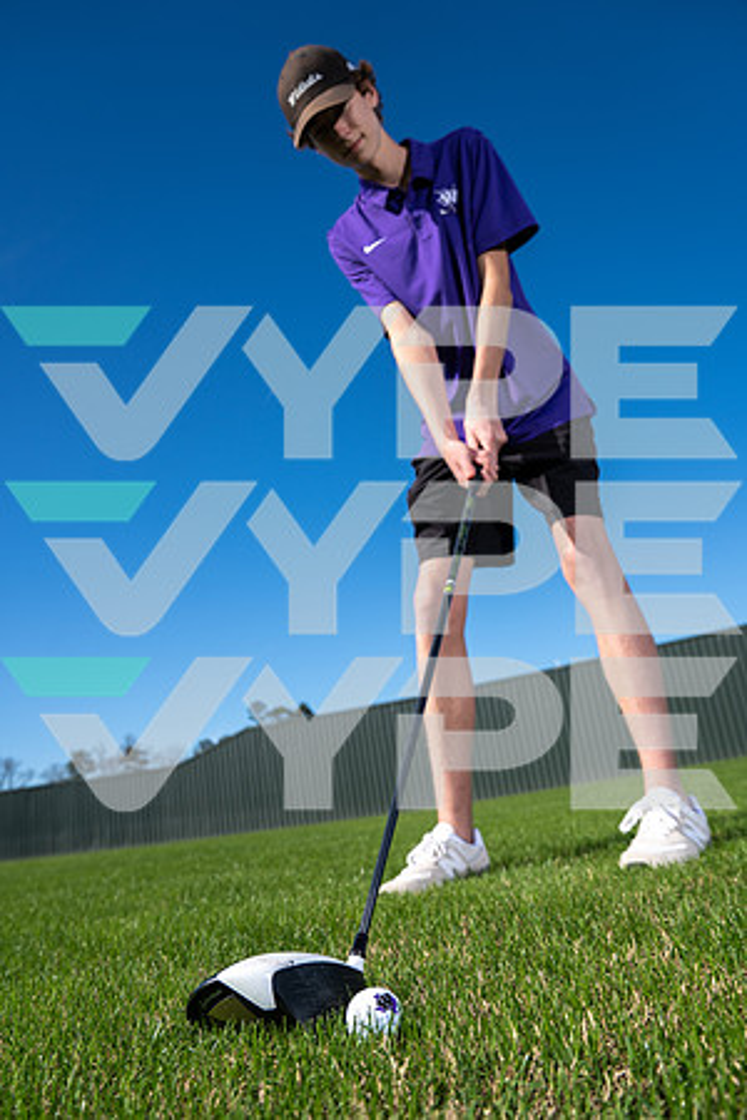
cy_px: 560
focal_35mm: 24
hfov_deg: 53.1
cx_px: 374
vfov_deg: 73.7
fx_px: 747
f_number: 5
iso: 100
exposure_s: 1/640
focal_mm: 24
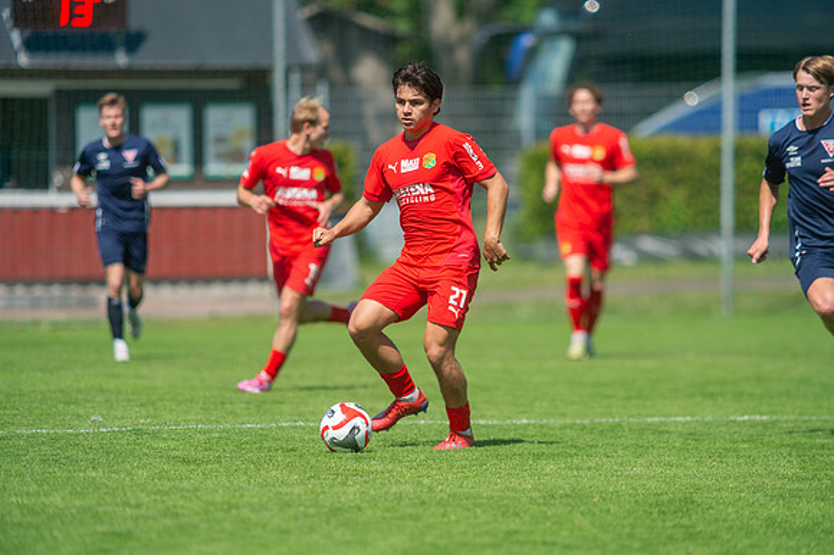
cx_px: 417
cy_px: 278
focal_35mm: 420
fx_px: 9724
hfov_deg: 4.9
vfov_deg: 3.3
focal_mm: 420
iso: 220
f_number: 4
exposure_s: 1/2000
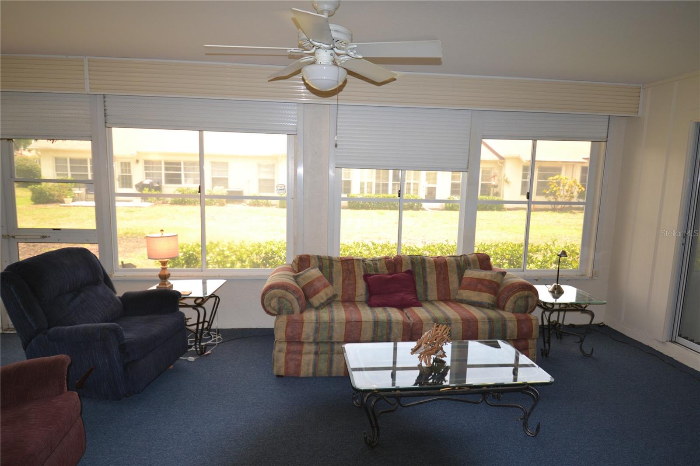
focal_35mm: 21
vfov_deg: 59.5
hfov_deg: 81.2
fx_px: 408
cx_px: 350
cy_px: 233
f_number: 4
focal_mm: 14
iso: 400
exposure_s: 1/60
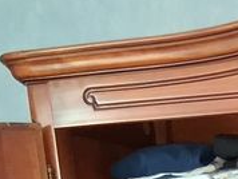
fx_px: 1005
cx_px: 469
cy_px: 449
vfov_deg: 9.0
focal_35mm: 146
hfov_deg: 12.1
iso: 25
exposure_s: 1/40
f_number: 1.8
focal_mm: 3.98
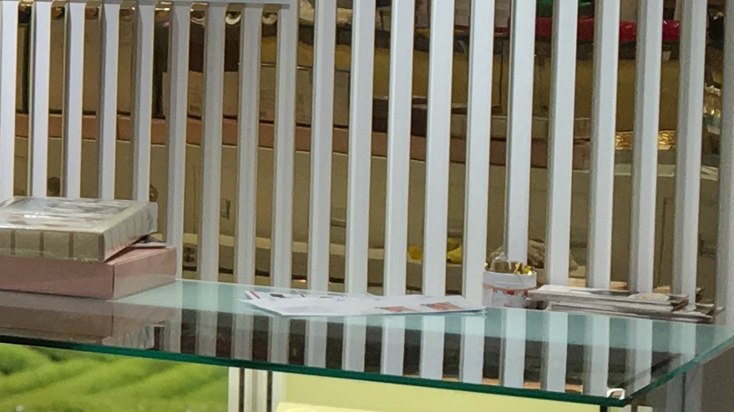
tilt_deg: -3.7
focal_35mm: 145
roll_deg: -0.4
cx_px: -548
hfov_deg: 13.4
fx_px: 2821
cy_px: 89
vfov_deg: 8.3
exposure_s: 1/100
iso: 40
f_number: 2.2
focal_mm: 4.15
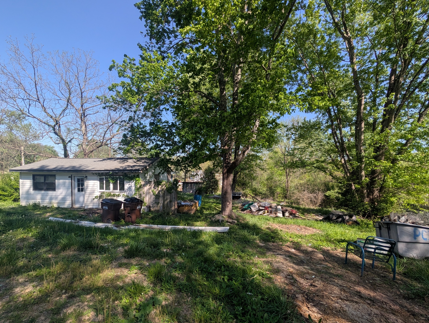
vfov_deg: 89.9
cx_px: 204
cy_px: 174
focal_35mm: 13
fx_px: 161
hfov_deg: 106.0
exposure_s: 1/1361
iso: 48
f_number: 1.7
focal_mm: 2.02
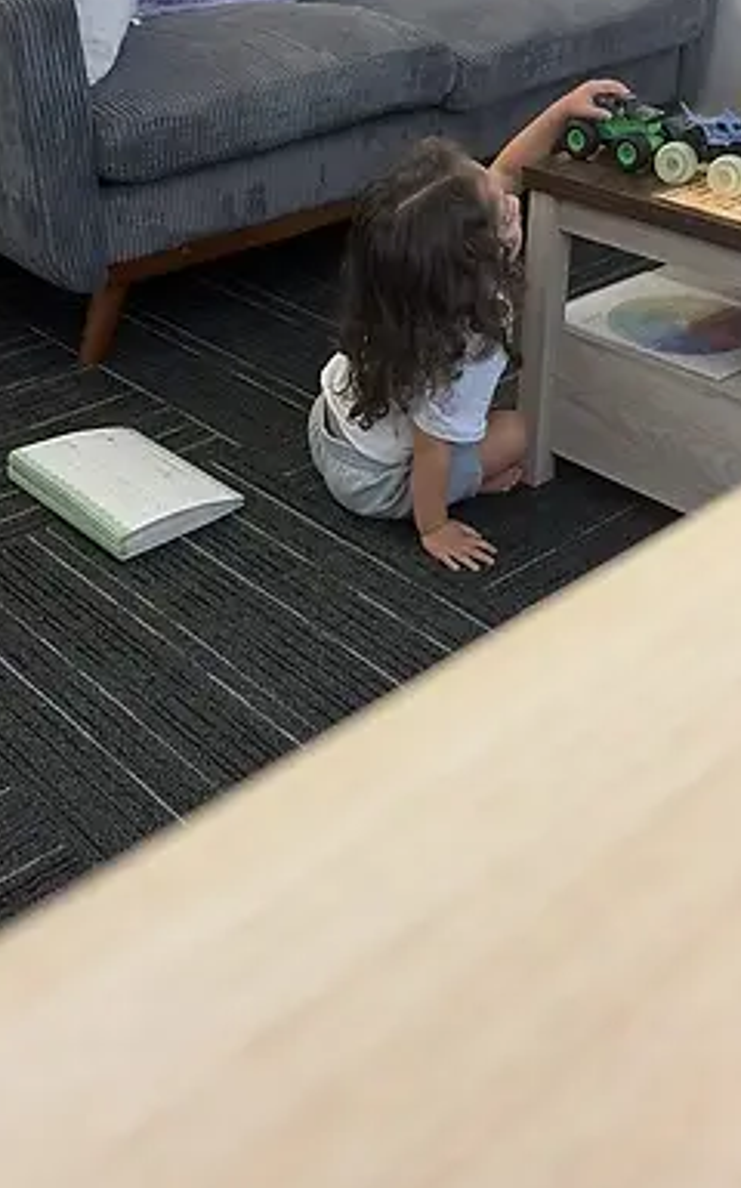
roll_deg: -0.2
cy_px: 410
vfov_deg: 45.6
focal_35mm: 43
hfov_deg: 29.8
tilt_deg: -27.0
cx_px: 367
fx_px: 1392
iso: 500
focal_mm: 5.96
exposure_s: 1/60
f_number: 1.6
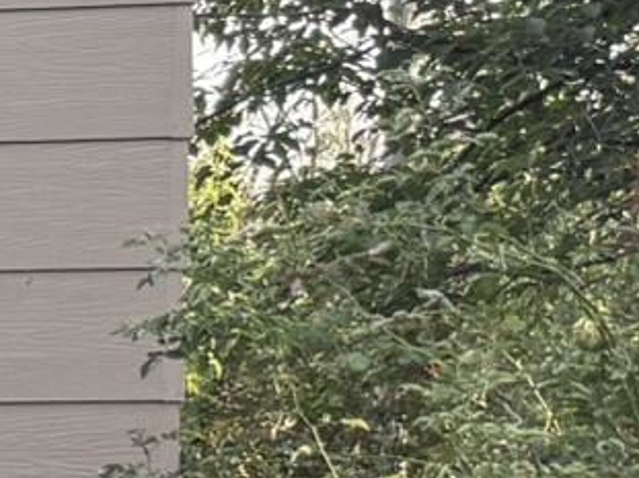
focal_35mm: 158
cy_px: 743
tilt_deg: -2.8
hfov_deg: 9.1
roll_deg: -0.6
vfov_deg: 9.1
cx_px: -1463
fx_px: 2916
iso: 100
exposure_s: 1/607
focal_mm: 6.76
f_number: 1.78
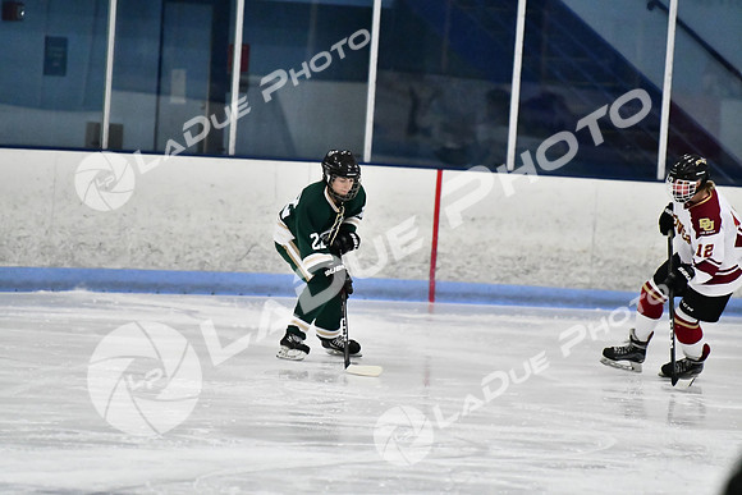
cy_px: 248
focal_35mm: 300
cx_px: 371
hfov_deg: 6.9
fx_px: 6184
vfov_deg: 4.6
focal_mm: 200
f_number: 2.8
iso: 8000
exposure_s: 1/1250
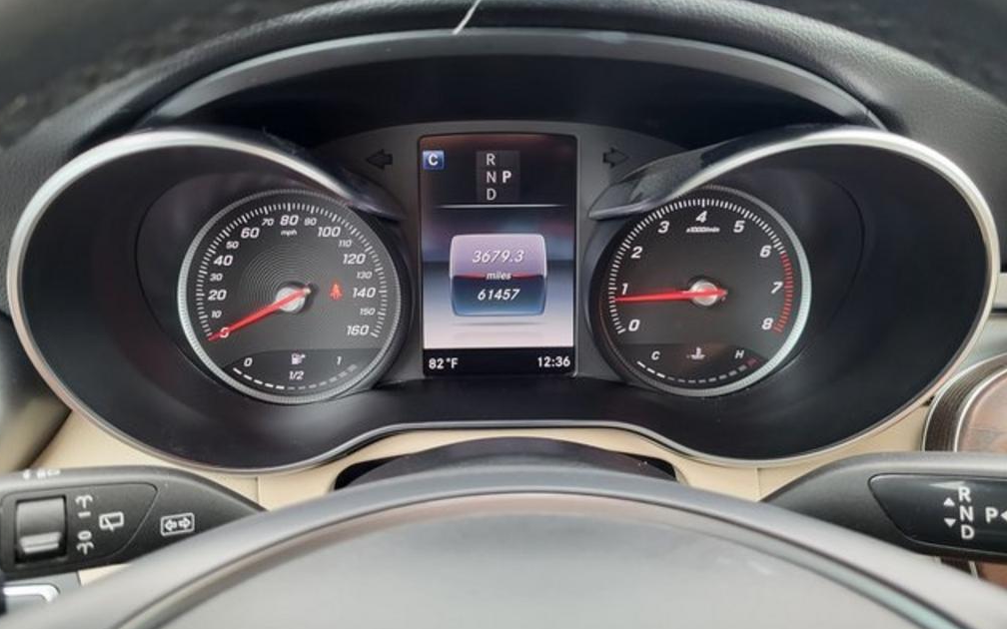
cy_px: 269
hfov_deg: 66.5
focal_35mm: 28
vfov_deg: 44.4
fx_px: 768
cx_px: 497
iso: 320
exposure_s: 1/120
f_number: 1.8
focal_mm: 5.4
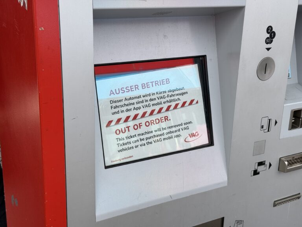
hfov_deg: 39.7
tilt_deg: -18.0
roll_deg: -2.3
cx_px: 151
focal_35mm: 48
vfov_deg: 30.3
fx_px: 419
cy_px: 114
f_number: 1.78
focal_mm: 6.76
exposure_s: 1/1330
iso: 64
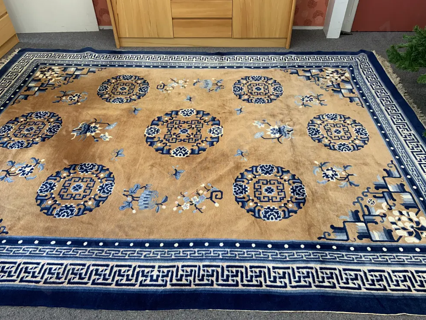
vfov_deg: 51.4
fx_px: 332
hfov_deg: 65.3
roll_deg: -0.5
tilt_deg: -42.2
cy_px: 159
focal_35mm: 27
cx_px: 216
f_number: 1.8
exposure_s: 1/50
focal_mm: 4.25
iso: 64
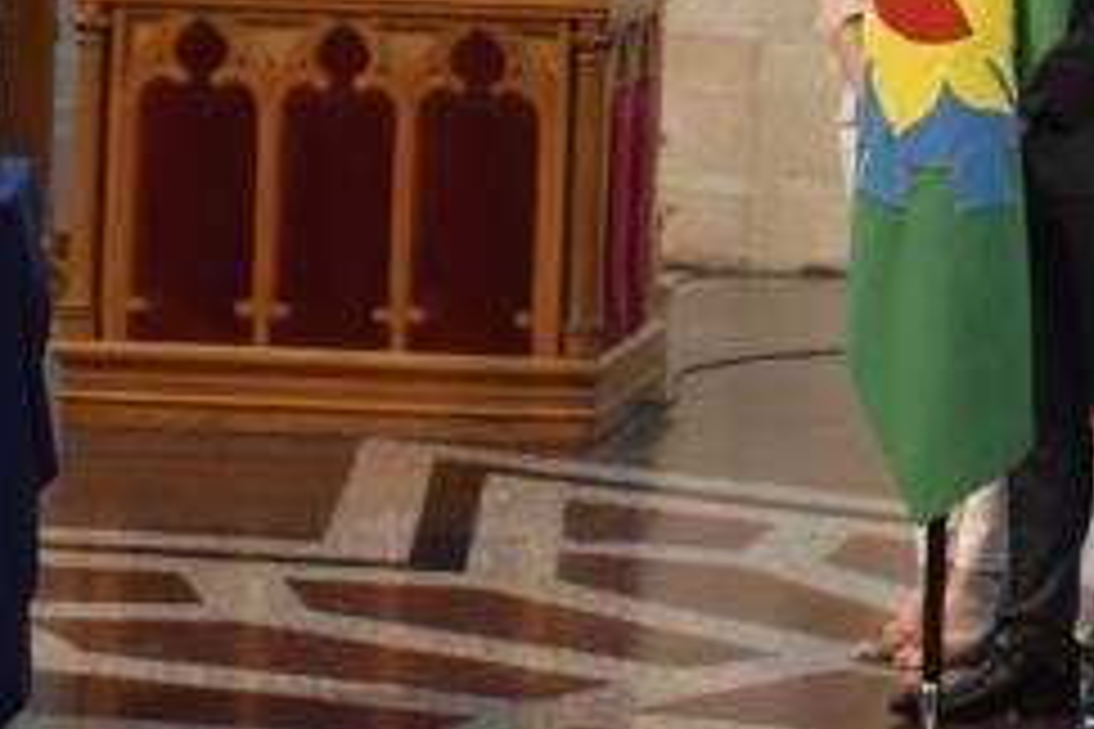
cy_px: -362
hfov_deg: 10.5
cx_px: 1603
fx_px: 5773
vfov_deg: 7.1
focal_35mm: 190
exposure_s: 1/40
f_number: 4
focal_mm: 30
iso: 1250
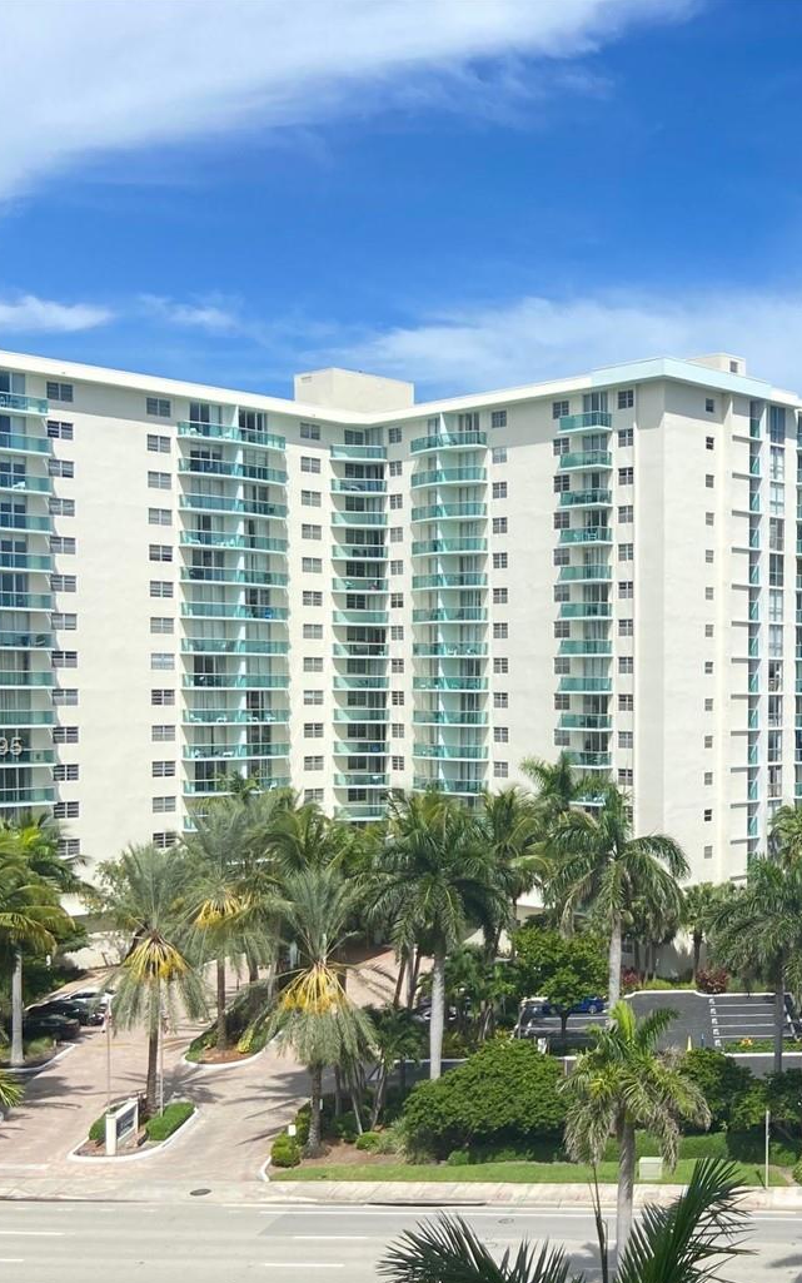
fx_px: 1503
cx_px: 826
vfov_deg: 46.0
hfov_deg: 27.9
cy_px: 749
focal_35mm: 43
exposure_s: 1/1565
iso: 32
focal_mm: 4.25
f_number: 1.8
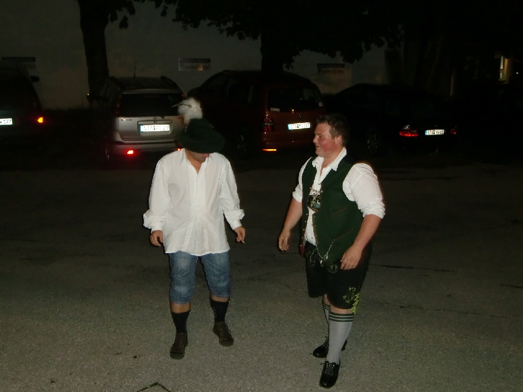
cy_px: 196
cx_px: 262
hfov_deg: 47.9
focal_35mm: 39
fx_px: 589
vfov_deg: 36.8
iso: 400
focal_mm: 6.9
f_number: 3
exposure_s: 1/15
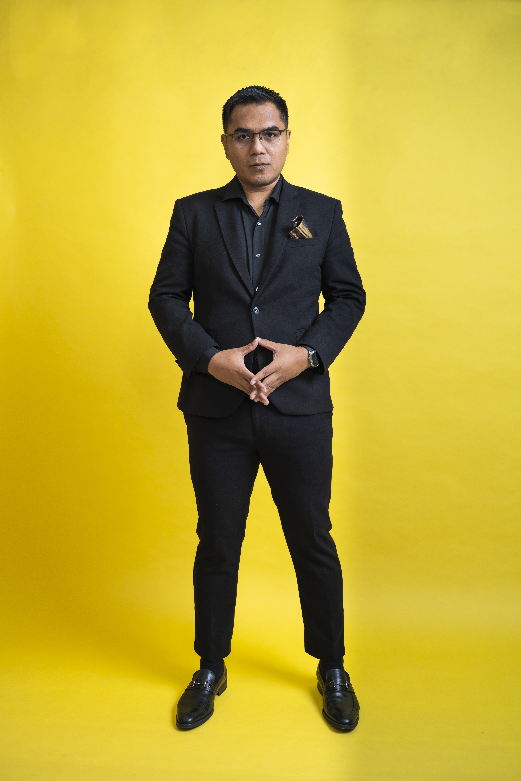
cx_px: 260
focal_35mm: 34
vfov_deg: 55.8
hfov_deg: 38.9
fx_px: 738
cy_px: 390
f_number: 3.5
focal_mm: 34
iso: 200
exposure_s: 1/160
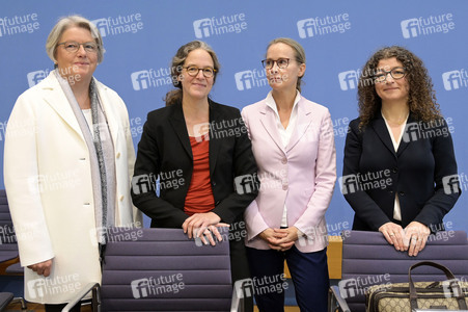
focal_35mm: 34
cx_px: 234
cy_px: 156
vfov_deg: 38.8
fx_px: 442
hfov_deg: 55.8
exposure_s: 1/500
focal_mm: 34
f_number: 5
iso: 5000
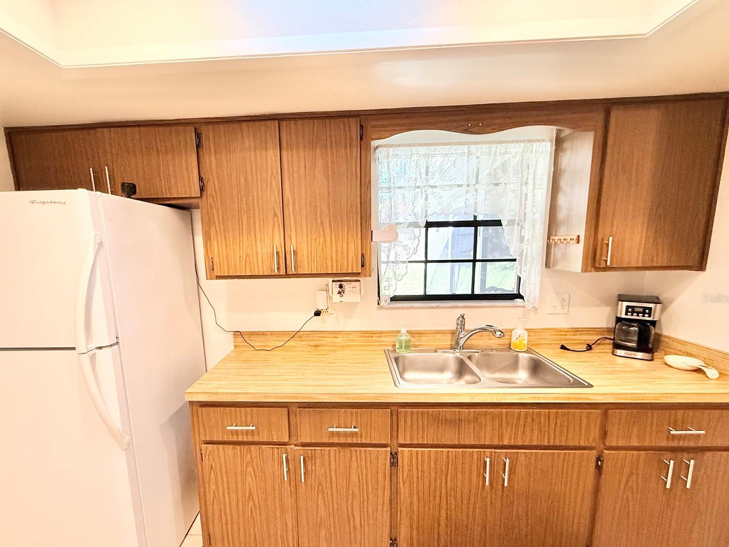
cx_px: 335
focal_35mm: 16
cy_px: 298
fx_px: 337
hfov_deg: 94.3
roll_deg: +1.7
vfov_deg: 77.9
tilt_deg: -9.6
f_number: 2.2
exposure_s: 1/120
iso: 200
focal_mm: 2.22
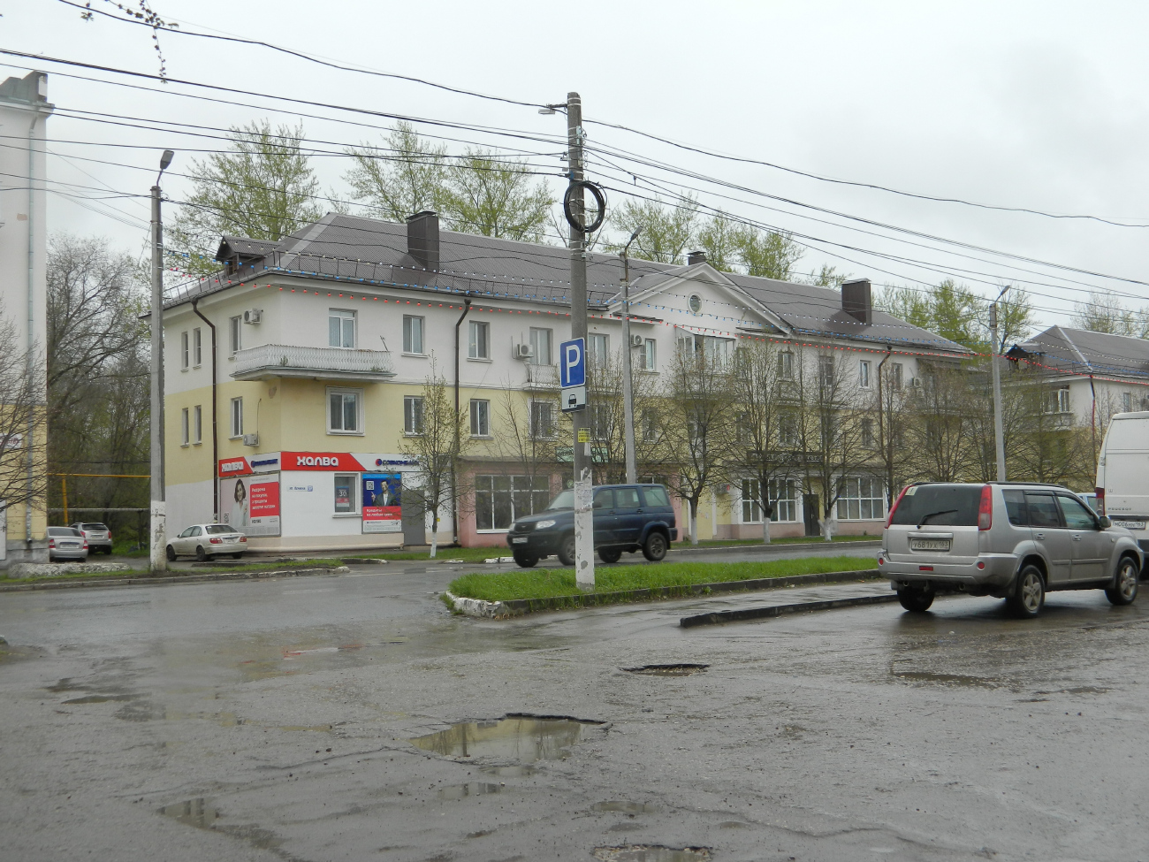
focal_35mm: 41
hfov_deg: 45.8
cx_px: 574
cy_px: 431
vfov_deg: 35.1
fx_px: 1361
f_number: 3.5
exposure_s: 1/160
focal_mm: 7.3
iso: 80
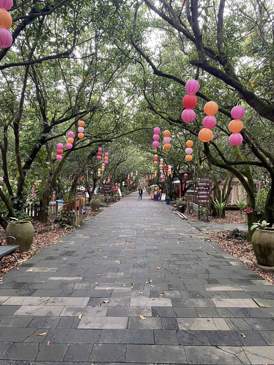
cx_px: 137
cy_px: 182
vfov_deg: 67.3
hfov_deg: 53.1
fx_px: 274
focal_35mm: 26
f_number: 1.8
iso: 160
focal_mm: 4.25
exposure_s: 1/60
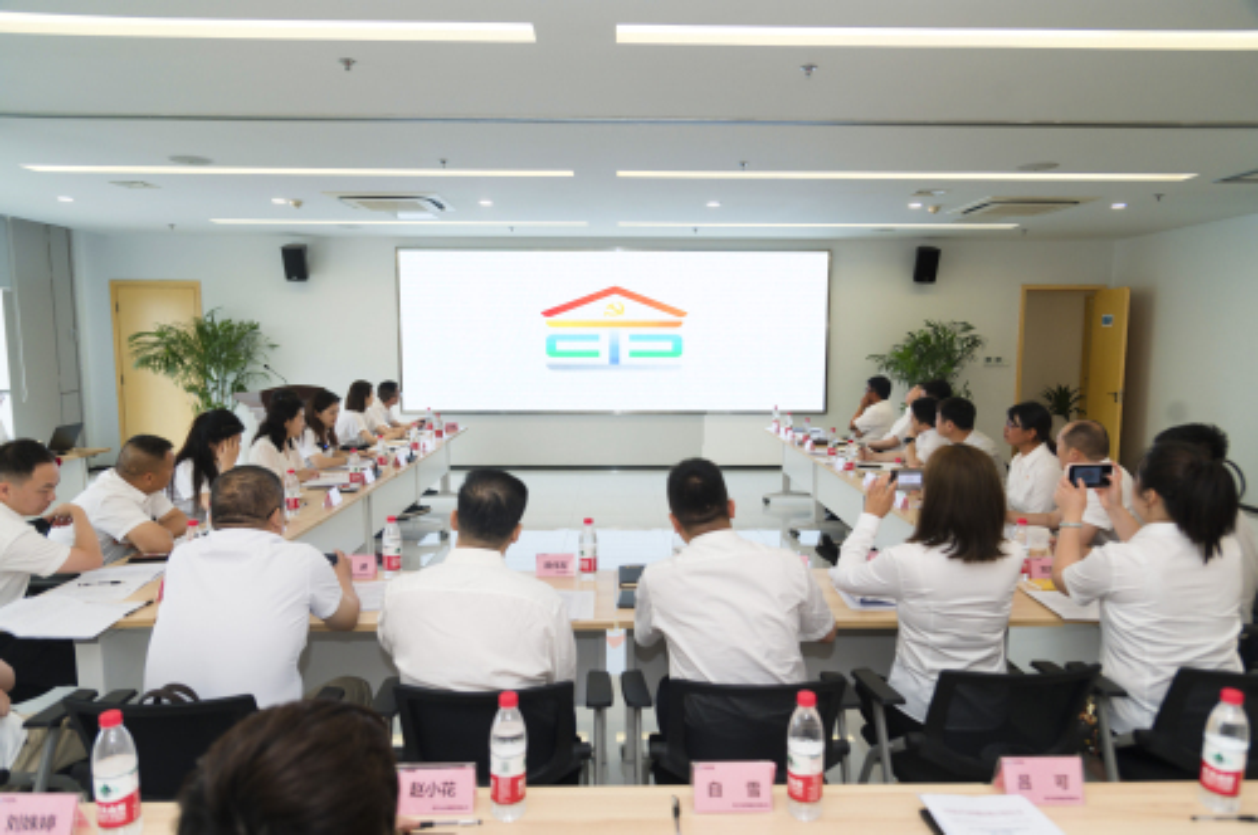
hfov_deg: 73.8
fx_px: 838
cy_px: 418
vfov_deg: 53.0
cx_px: 629
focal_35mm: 24
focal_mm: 24
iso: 800
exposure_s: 1/200
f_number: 4
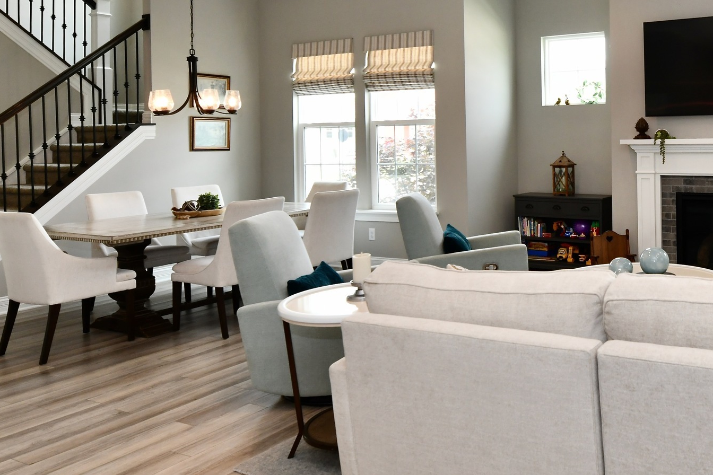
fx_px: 634
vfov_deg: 40.5
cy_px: 153
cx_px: 579
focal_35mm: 32
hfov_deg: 54.4
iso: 640
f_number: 6.3
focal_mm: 14
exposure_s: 1/80
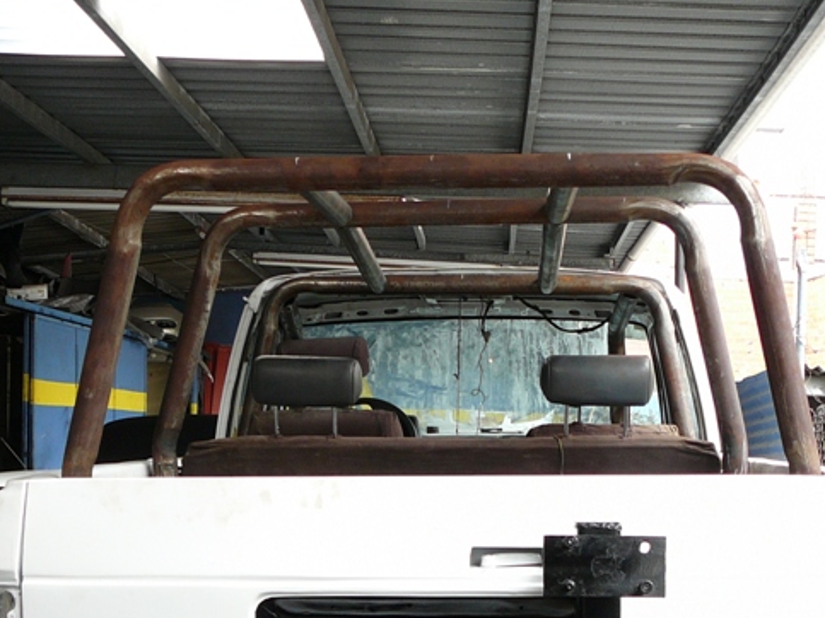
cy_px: 498
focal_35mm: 58
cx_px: 453
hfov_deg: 33.2
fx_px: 1382
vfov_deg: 24.8
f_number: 2.8
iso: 80
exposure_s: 1/30
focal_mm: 5.2
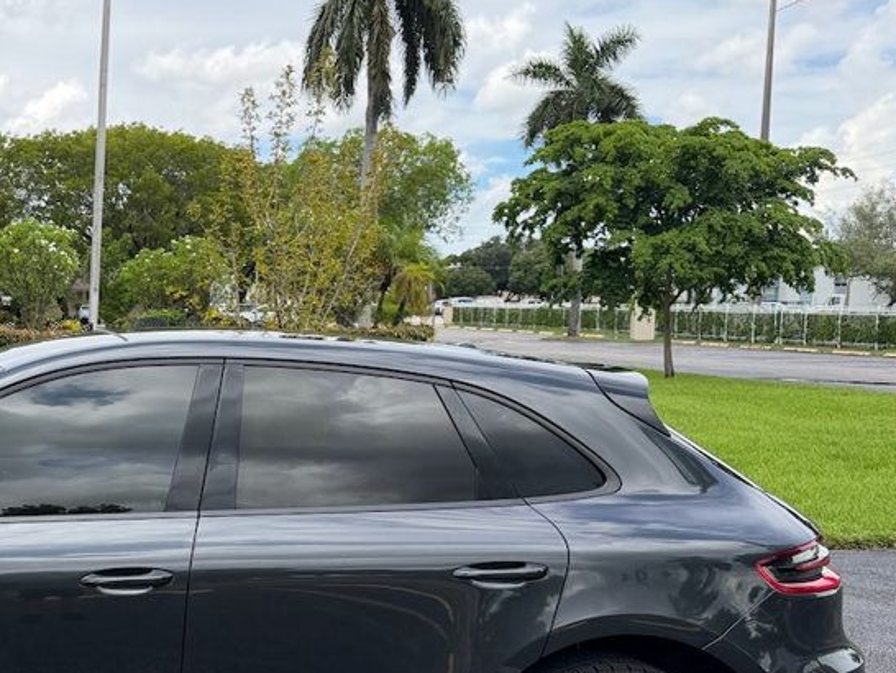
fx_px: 1165
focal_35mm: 45
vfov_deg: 32.1
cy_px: 405
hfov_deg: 38.9
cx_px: 77
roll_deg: -0.6
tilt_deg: -4.2
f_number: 1.78
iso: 100
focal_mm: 6.76
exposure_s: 1/3279
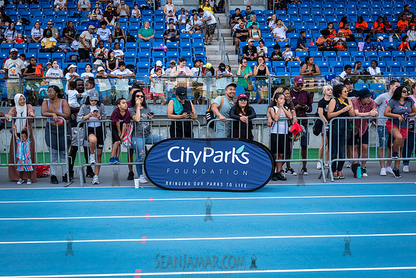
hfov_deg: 37.4
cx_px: 200
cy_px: 151
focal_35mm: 53
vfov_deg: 25.5
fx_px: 614
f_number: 5.6
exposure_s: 1/400
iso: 400
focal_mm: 45
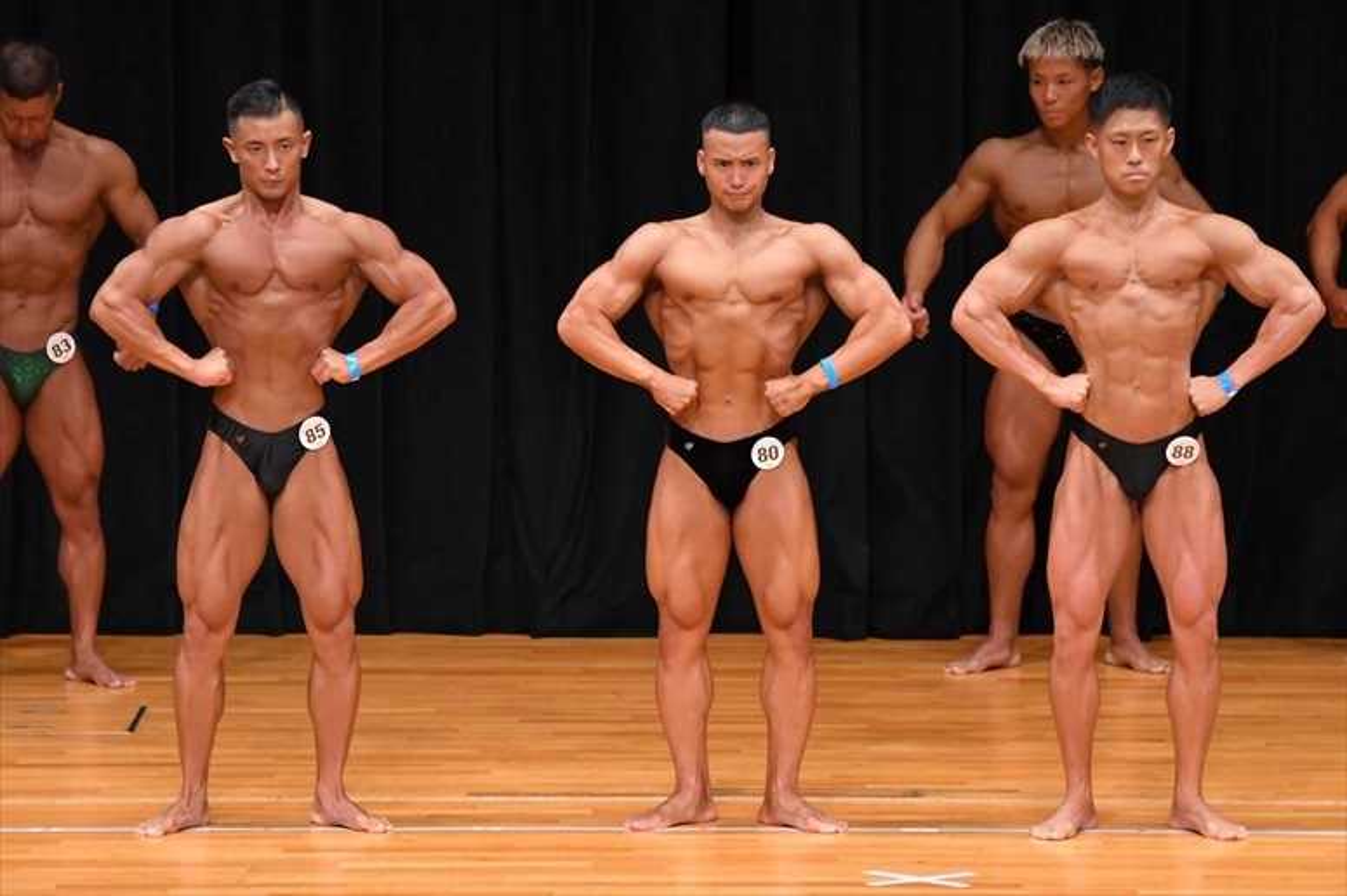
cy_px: 448
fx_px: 10098
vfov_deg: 5.1
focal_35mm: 270
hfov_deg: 7.6
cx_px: 674
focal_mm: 180
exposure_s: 1/400
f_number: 5.6
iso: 4000
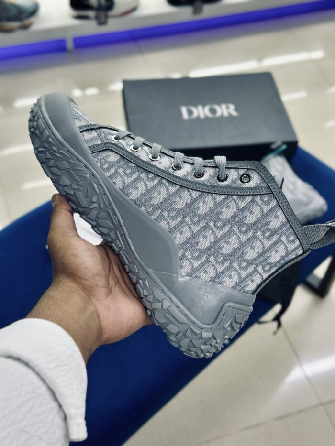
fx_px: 619
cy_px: 223
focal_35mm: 48
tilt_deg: -51.3
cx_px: 168
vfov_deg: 39.7
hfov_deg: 30.3
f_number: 1.78
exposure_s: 1/100
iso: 80
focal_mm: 6.86
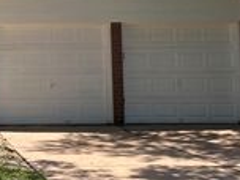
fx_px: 638
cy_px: 21
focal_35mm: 92
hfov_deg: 19.2
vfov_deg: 15.9
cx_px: -98
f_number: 1.8
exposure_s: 1/1104
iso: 32
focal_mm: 3.99
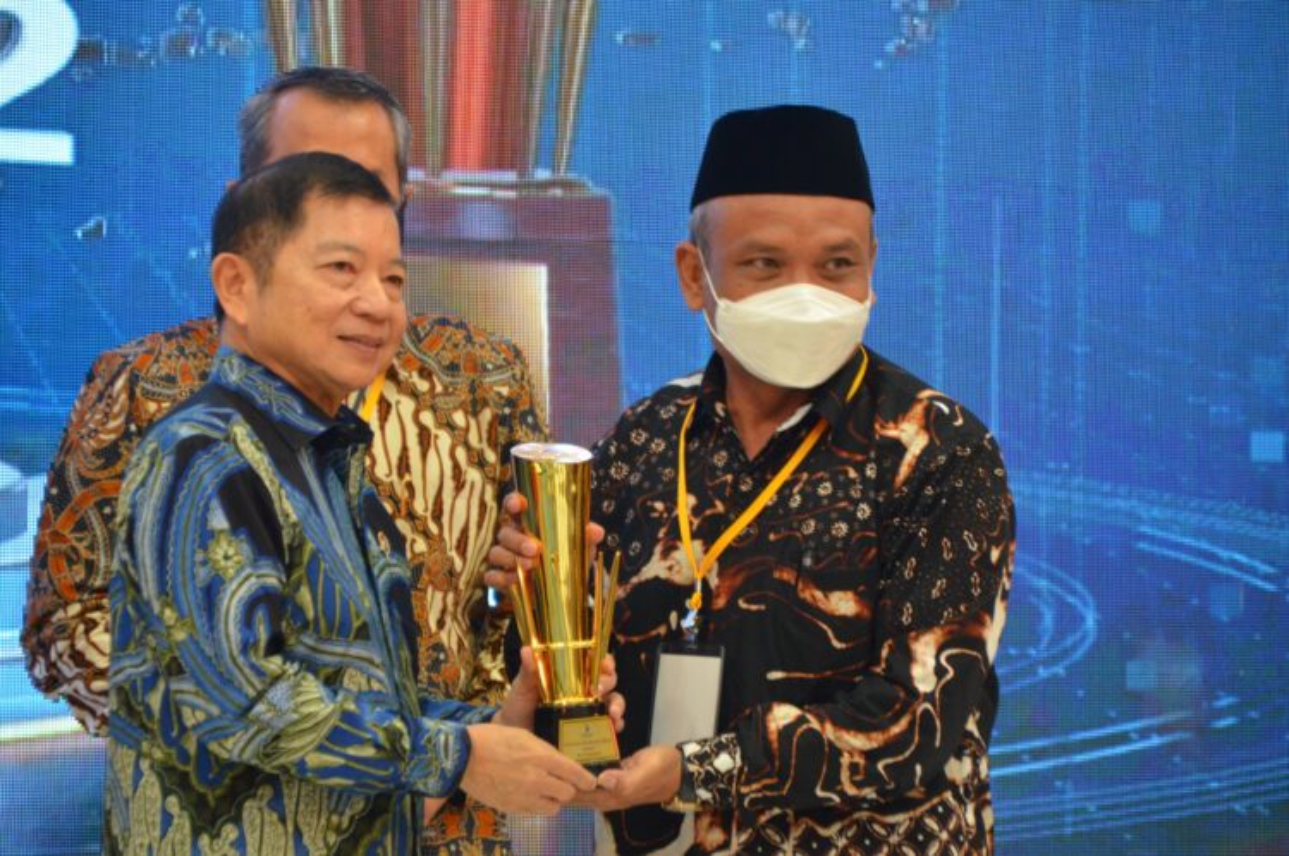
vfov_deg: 5.9
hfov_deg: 8.9
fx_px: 8314
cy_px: 428
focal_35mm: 232
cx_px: 644
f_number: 6
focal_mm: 155
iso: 1600
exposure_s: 1/40
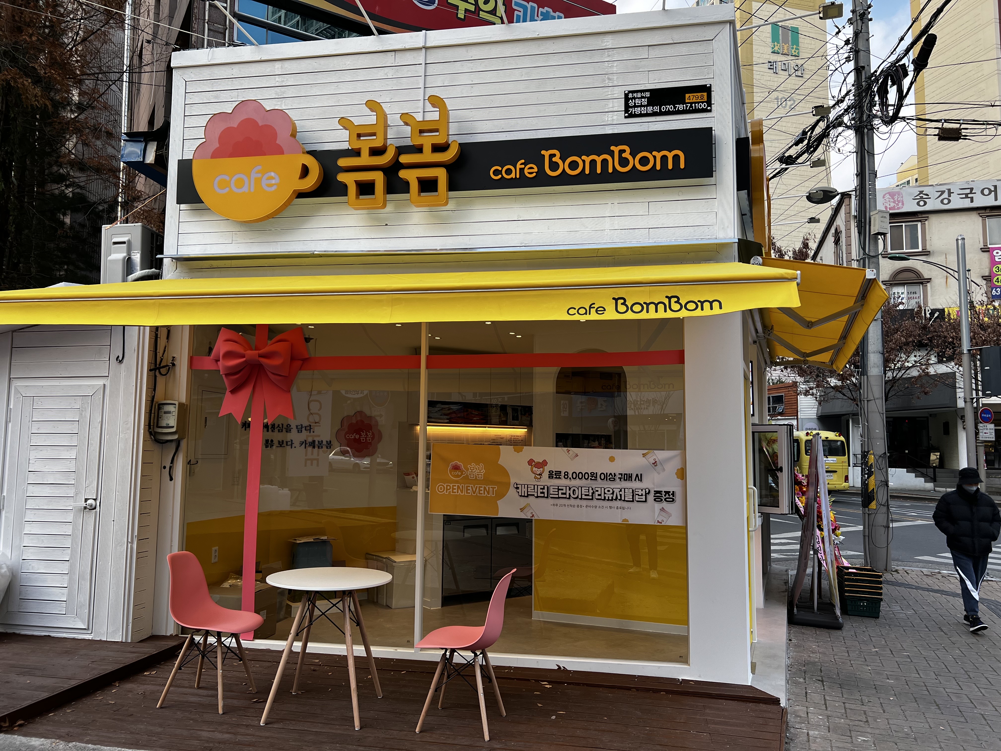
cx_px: 500
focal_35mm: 26
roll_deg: -0.6
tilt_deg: +5.8
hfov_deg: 67.3
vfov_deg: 53.1
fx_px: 752
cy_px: 376
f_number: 1.5
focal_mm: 5.7
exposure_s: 1/567
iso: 50
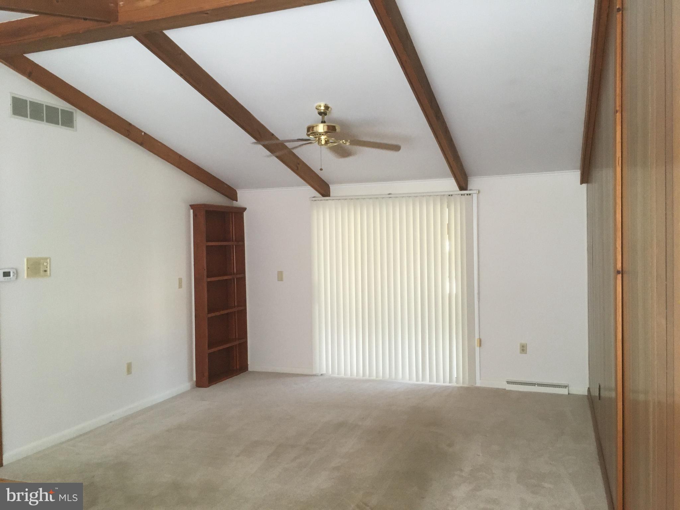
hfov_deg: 61.7
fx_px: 570
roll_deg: +0.7
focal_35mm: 29
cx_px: 340
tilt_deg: -2.3
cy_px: 255
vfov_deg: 48.2
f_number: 2.2
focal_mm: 4.15
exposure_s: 1/30
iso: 125
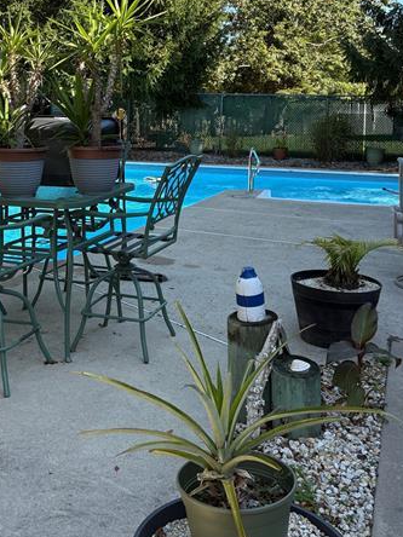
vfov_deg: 41.3
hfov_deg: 32.0
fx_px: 699
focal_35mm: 45
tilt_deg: -2.1
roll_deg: -0.2
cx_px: 146
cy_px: 158
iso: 64
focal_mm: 5.96
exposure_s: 1/1064
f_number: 1.6
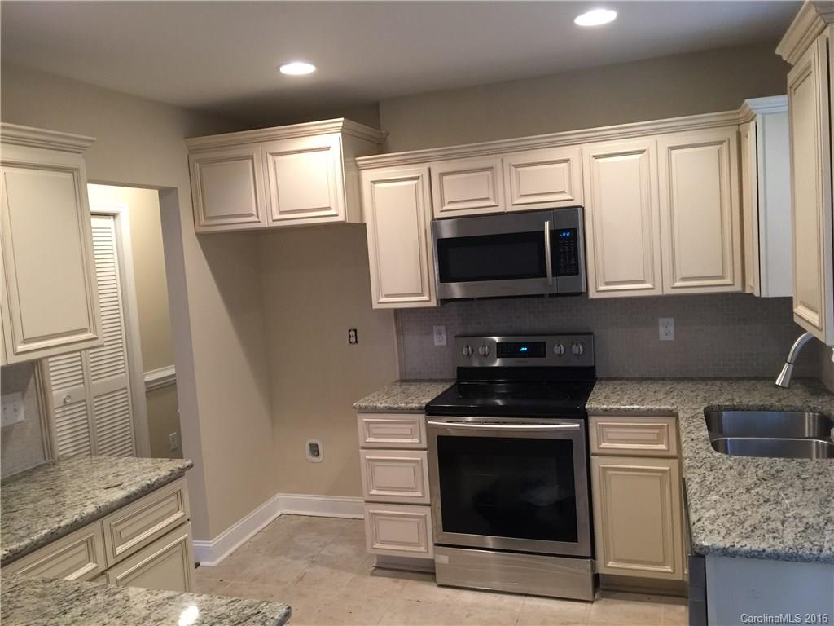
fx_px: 699
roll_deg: +2.5
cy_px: 313
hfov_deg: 61.7
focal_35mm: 29
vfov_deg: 48.2
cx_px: 417
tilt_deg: -4.6
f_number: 2.2
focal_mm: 4.15
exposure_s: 1/15
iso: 80
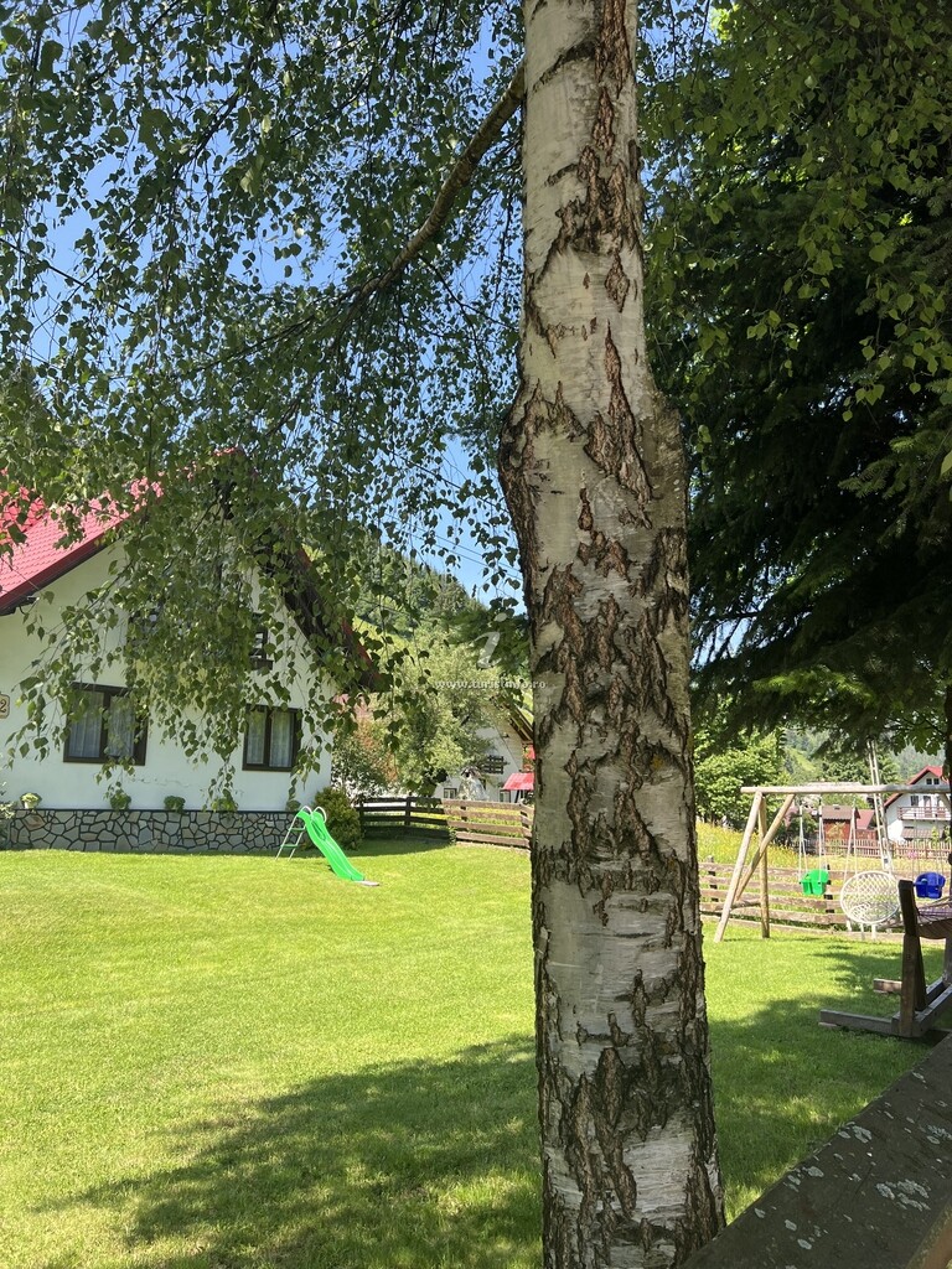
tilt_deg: +9.2
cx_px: 476
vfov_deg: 67.3
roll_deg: +0.2
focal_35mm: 26
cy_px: 634
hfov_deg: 53.1
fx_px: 953
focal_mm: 5.7
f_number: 1.5
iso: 50
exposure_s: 1/1038
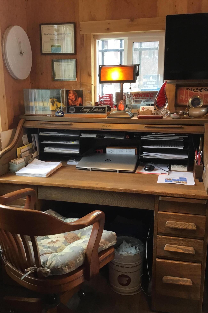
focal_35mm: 33
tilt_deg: -12.6
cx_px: 100
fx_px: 286
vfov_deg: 57.2
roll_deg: -0.2
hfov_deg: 40.0
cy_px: 157
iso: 50
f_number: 2.4
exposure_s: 1/30
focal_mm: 3.3
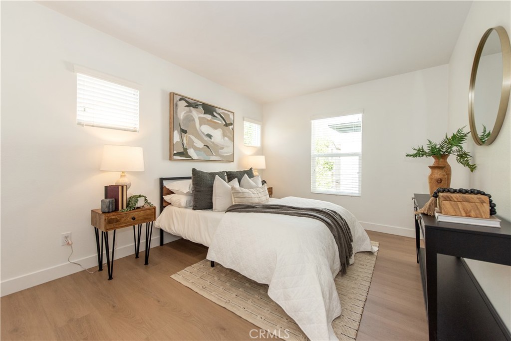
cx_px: 256
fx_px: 199
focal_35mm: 14
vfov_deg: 81.2
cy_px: 170
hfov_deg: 104.2
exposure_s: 1/125
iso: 560
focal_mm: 14
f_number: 5.6
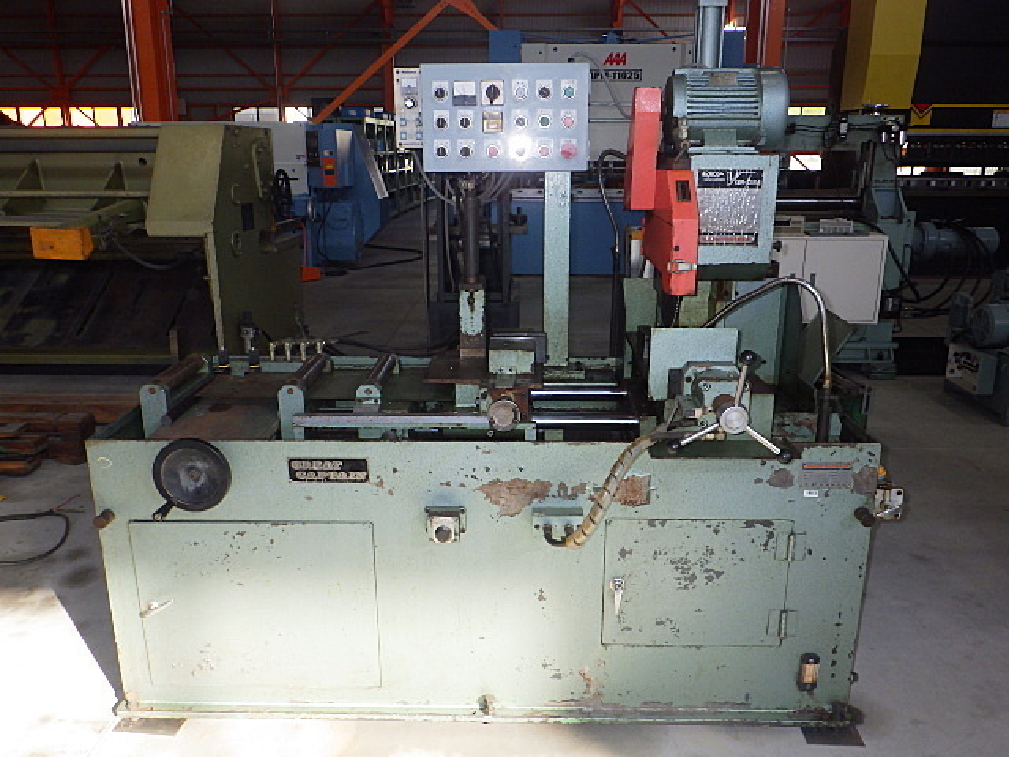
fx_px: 816
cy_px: 378
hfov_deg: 63.4
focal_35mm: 28
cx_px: 504
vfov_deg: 49.7
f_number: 4.2
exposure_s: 1/125
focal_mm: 5
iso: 250
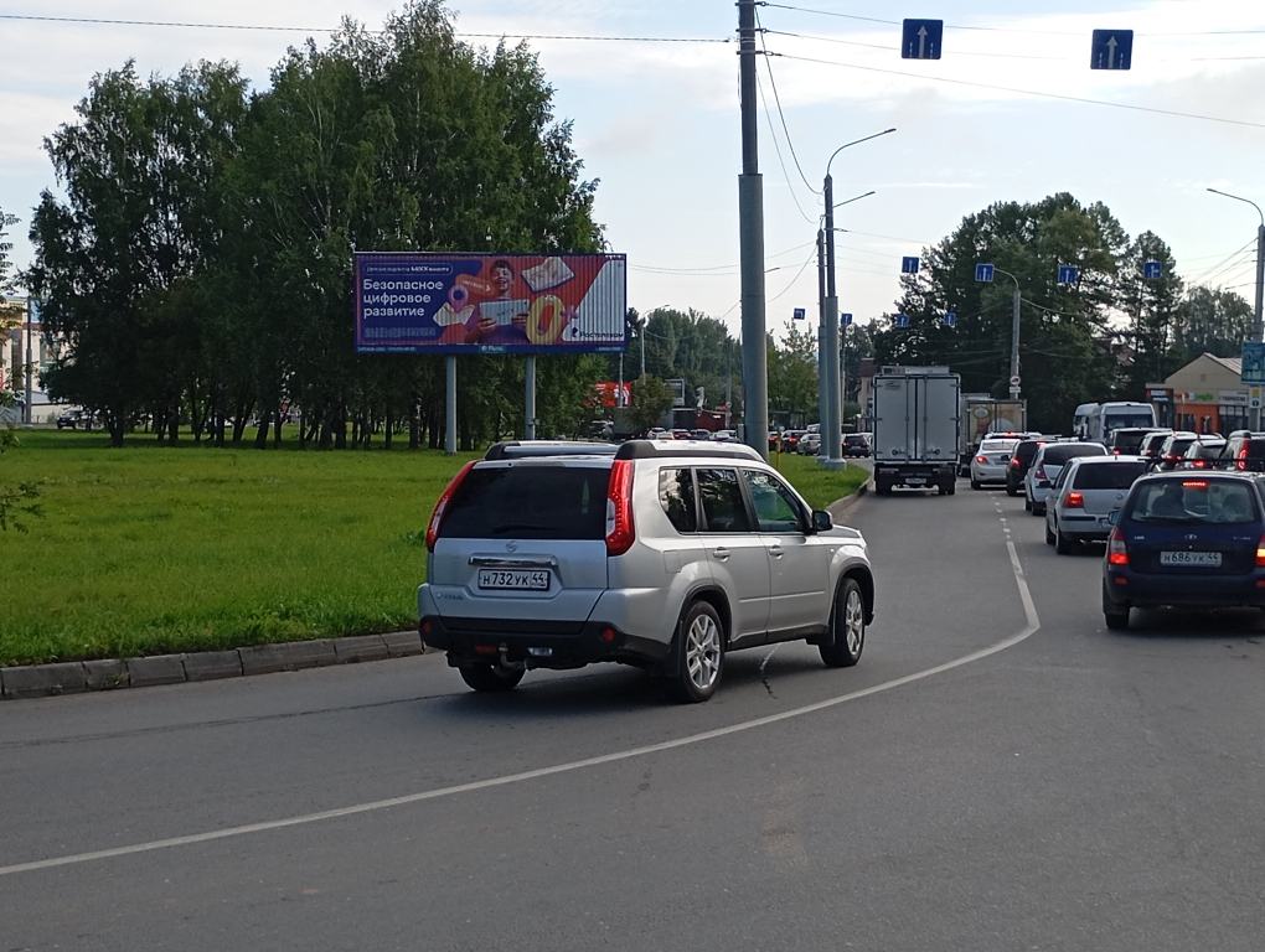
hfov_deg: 33.7
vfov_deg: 25.7
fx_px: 2086
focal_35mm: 57
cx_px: 632
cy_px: 476
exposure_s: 1/428
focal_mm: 4.27
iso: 100
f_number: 1.8
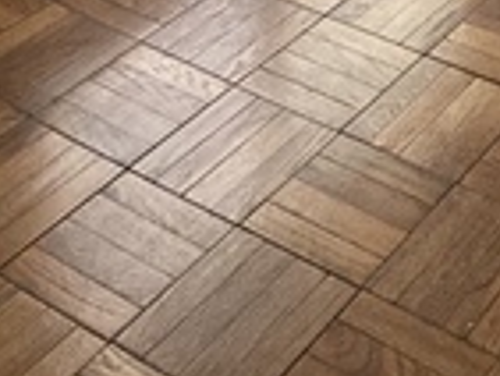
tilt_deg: -10.8
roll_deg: -1.2
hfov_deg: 14.3
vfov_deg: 10.0
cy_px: -500
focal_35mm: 132
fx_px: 1908
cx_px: 668
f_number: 1.8
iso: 320
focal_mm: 3.99
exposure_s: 1/48
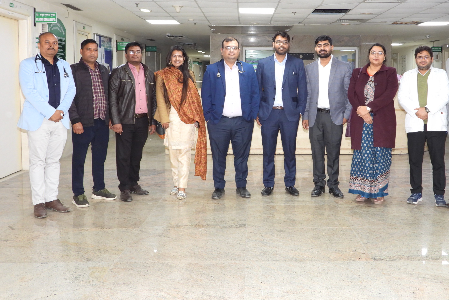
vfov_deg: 34.0
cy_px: 110
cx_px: 261
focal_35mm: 39
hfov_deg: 49.3
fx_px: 486
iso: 220
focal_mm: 5.8
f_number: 3.2
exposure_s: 1/30
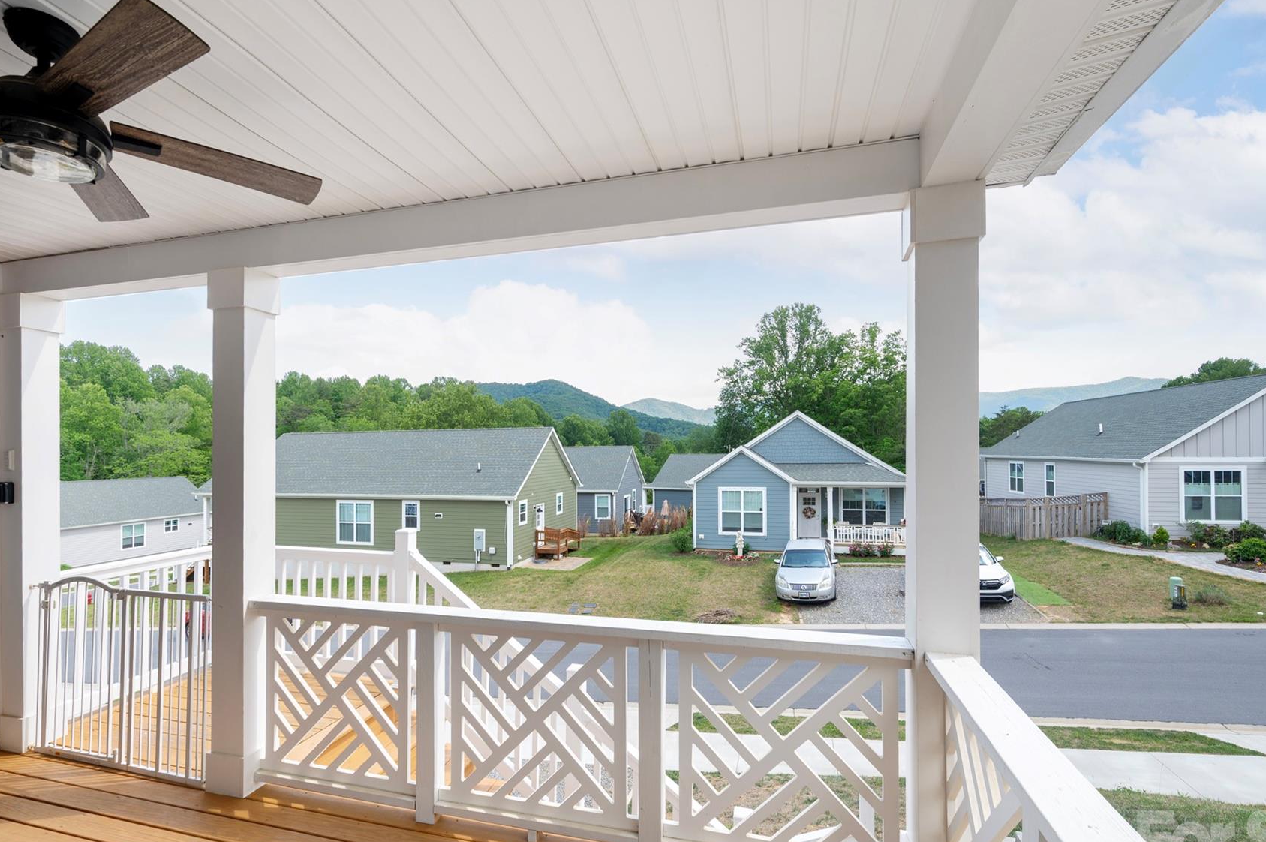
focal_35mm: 17
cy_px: 447
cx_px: 608
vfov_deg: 70.3
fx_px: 597
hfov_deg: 93.3
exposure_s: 1/80
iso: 160
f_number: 8
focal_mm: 14
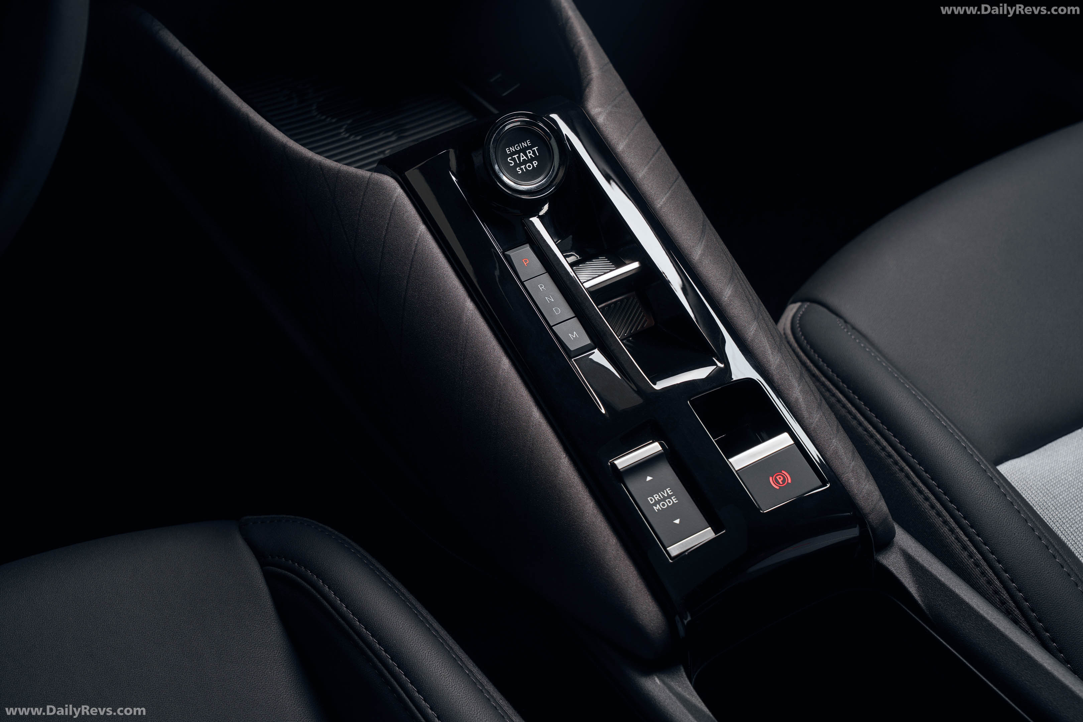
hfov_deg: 37.1
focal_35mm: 54
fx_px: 1615
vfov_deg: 25.2
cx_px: 542
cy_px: 361
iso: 160
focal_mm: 53.7
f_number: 9
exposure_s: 1/25
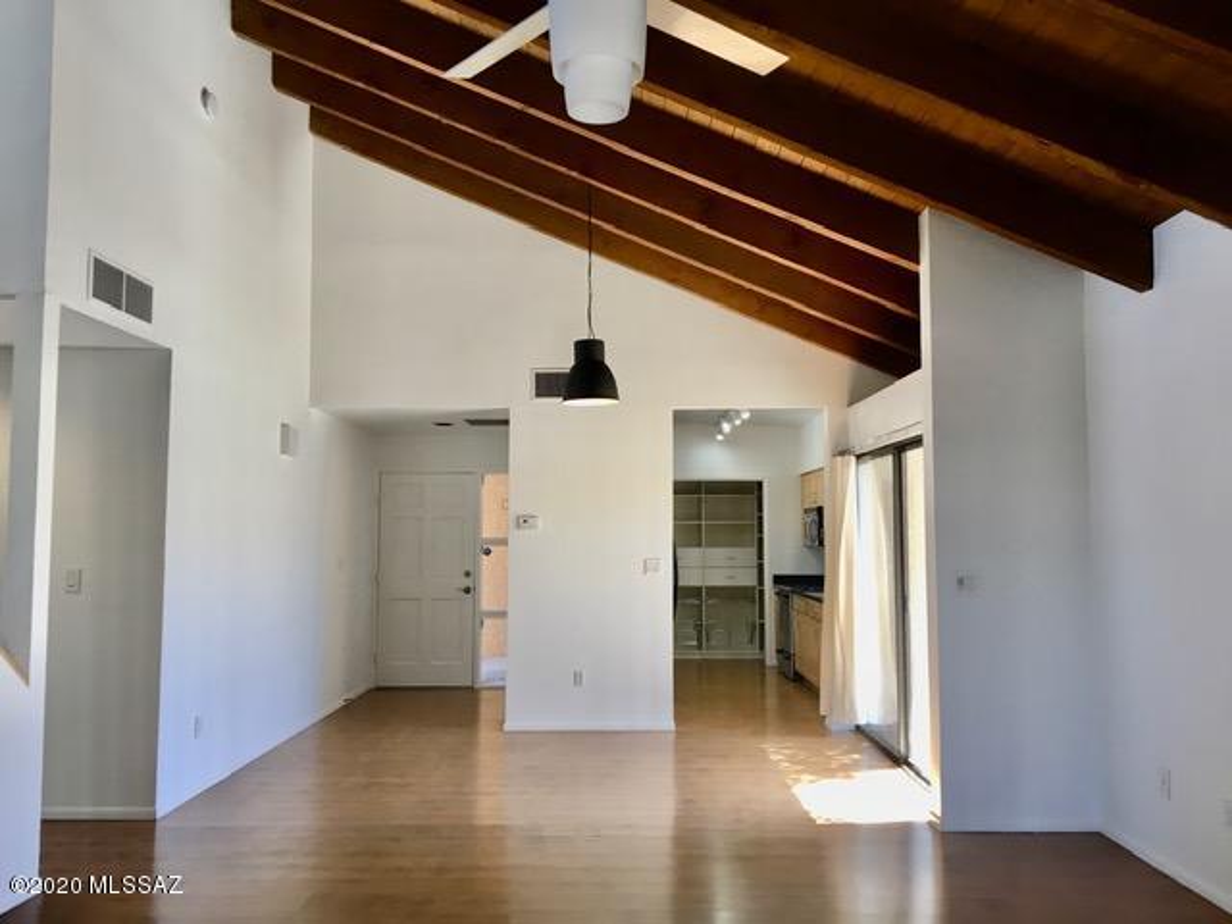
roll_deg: +0.1
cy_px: 462
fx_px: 1032
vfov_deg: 48.2
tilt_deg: +3.7
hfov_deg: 61.7
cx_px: 616
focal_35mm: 29
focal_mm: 4.15
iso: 25
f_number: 2.2
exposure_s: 1/30
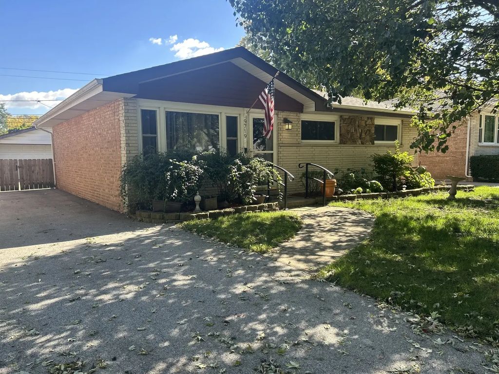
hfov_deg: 67.3
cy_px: 187
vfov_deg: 53.1
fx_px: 375
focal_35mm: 26
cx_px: 250
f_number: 1.5
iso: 50
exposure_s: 1/692
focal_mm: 5.7
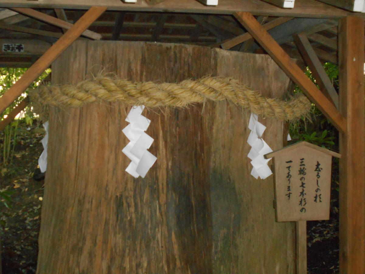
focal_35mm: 58
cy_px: 137
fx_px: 612
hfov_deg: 33.2
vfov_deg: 25.2
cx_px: 182
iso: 900
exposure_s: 1/60
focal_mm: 10
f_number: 4.9
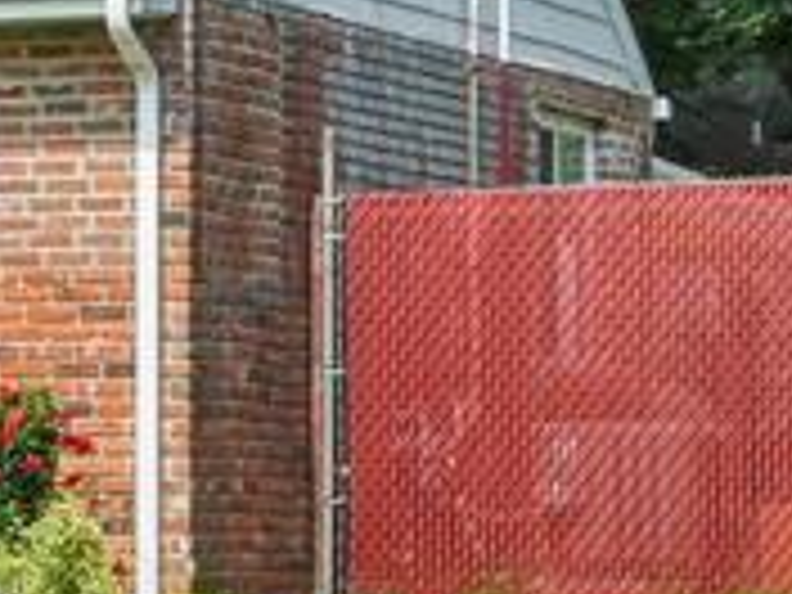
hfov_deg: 7.3
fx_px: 5880
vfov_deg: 5.8
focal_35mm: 257
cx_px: -909
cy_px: -108
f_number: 10
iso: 100
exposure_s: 1/200
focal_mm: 31
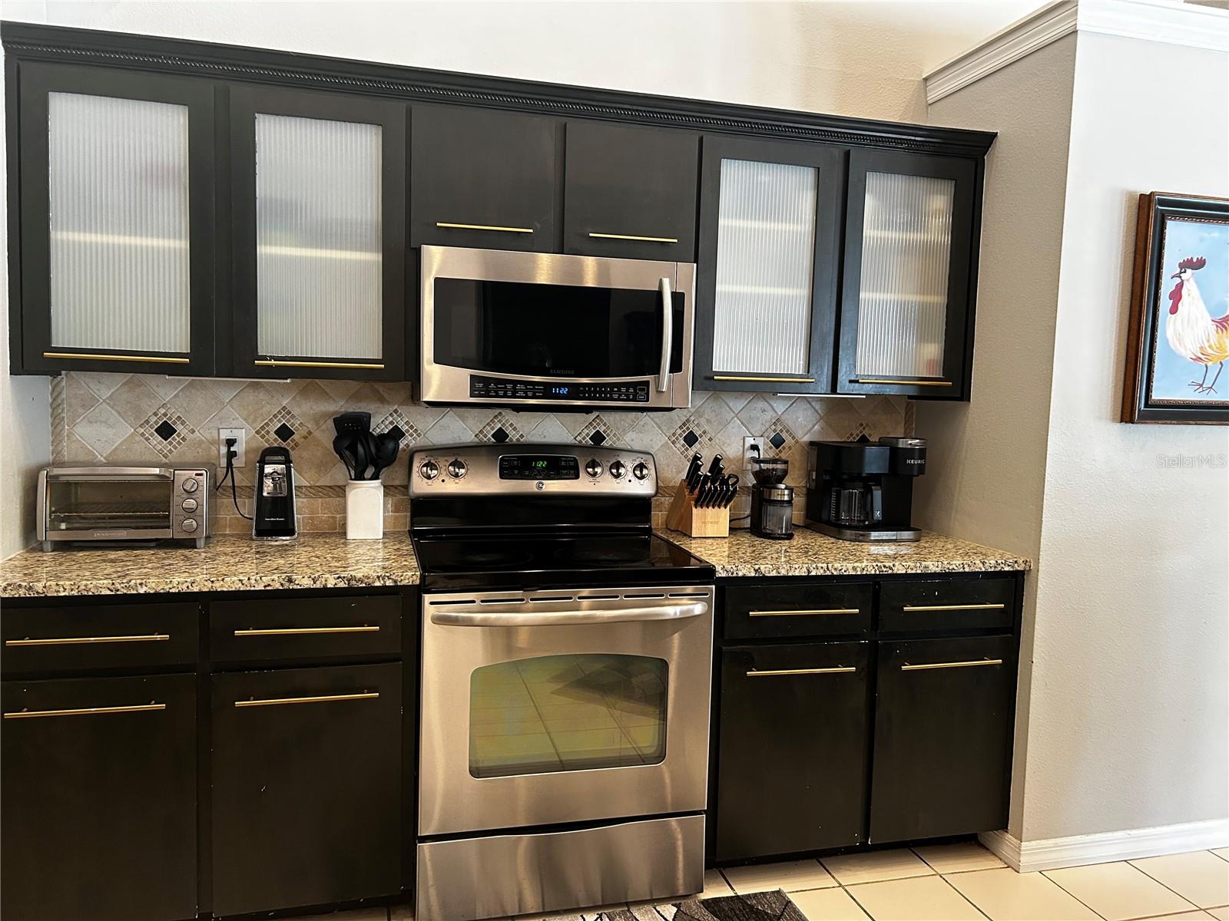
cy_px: 460
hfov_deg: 67.3
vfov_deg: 53.1
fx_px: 923
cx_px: 614
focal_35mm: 26
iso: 250
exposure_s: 1/60
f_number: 1.5
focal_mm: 5.7
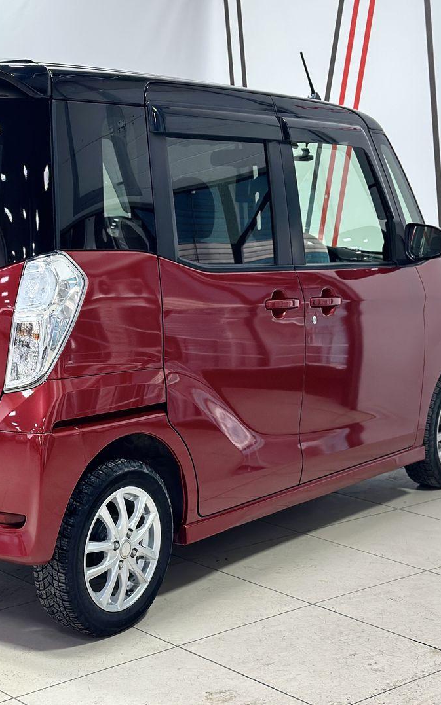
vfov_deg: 30.2
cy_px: 353
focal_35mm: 68
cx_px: 109
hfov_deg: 19.0
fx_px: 1308
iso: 200
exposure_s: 1/100
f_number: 1.78
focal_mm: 6.86
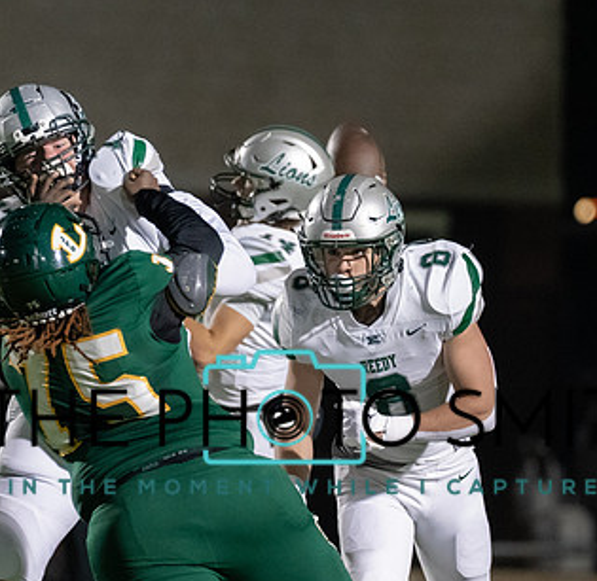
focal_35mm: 569
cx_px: 262
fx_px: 10962
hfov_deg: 3.1
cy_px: 328
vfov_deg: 3.0
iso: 4000
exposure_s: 1/1250
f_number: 2.8
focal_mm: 200
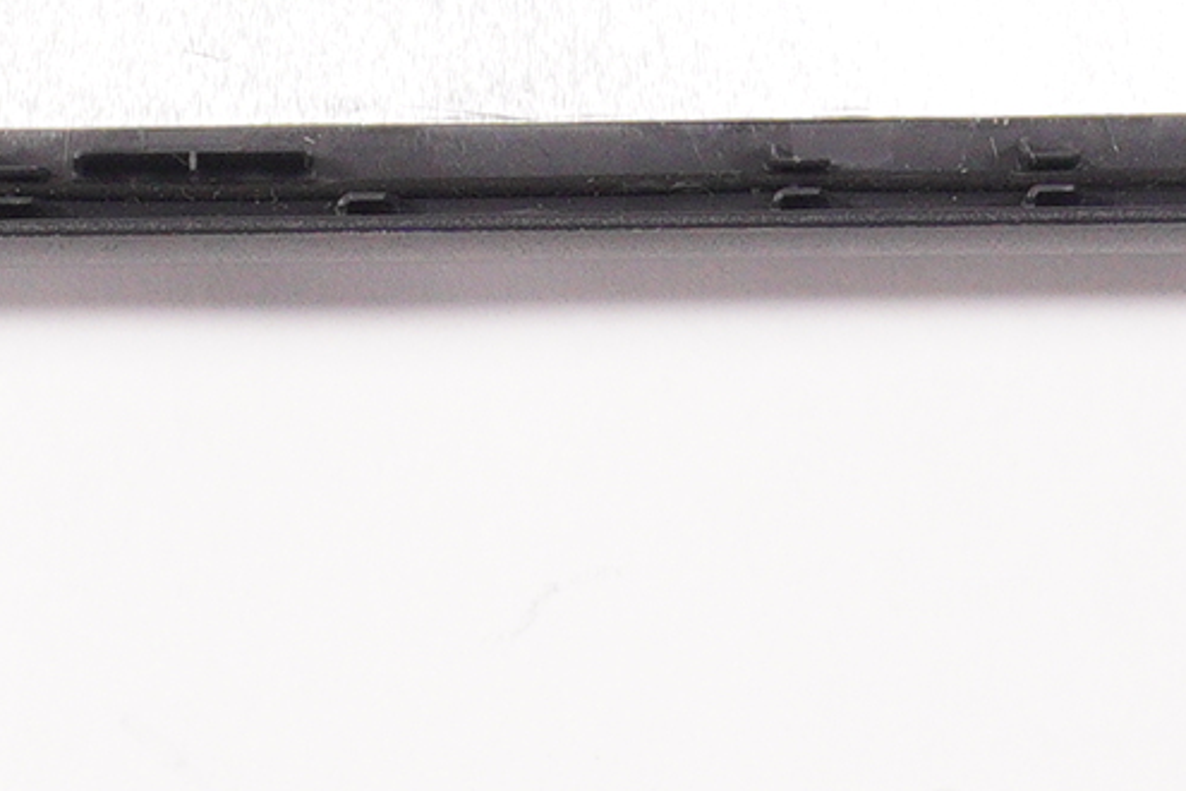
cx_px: 237
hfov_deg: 8.4
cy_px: -1371
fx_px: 8105
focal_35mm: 246
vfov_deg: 5.3
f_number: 6.3
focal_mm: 27
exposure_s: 1/160
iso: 800
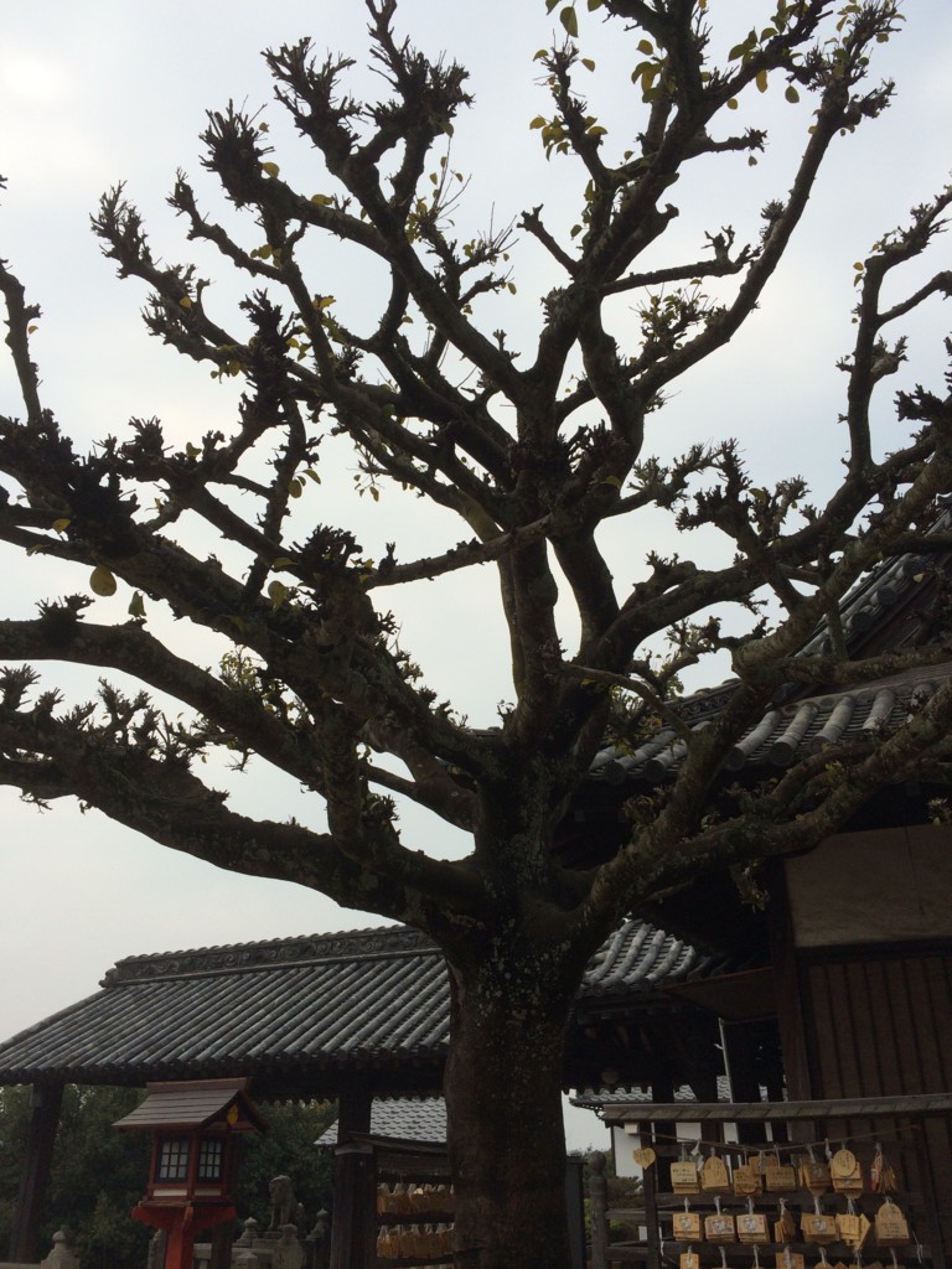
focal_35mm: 29
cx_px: 476
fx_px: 1063
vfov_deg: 61.7
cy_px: 634
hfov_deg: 48.2
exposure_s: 1/3425
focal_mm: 4.15
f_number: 2.2
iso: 32
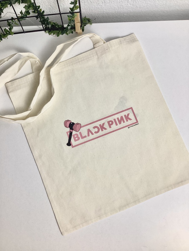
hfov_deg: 45.4
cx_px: 94
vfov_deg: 58.4
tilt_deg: -82.6
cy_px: 126
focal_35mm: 31
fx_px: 226
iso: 50
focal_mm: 3.3
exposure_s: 1/100
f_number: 2.4
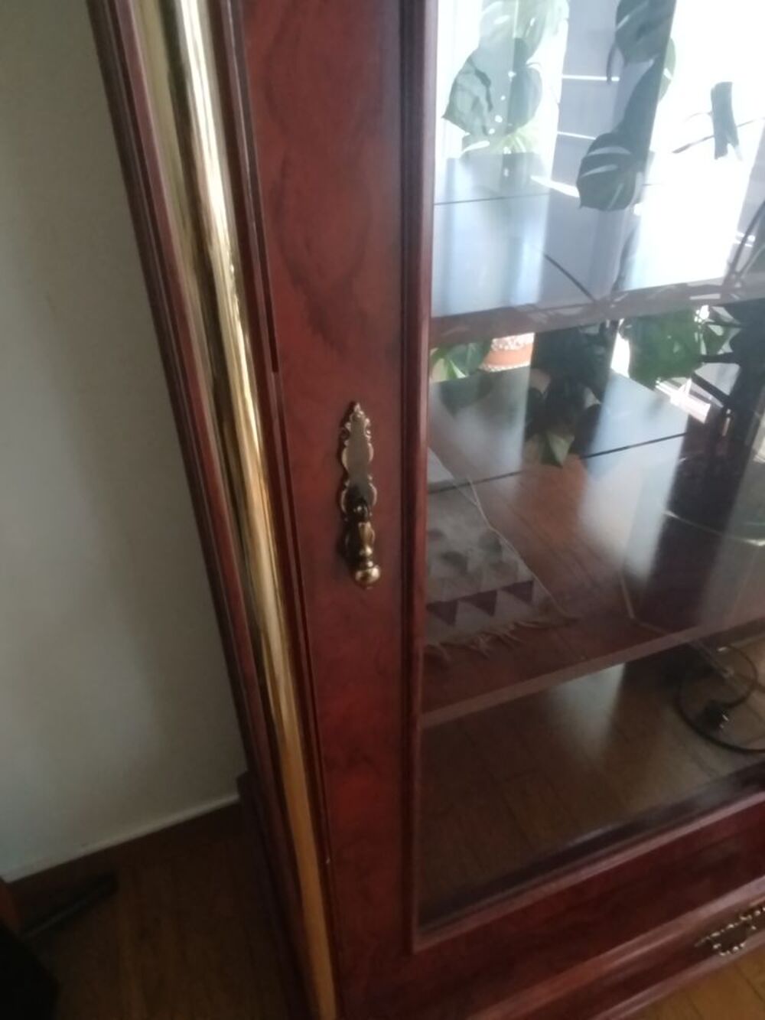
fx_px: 619
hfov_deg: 63.5
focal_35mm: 21
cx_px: 382
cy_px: 510
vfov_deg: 79.0
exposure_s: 1/20
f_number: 2.2
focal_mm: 1.65
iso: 250
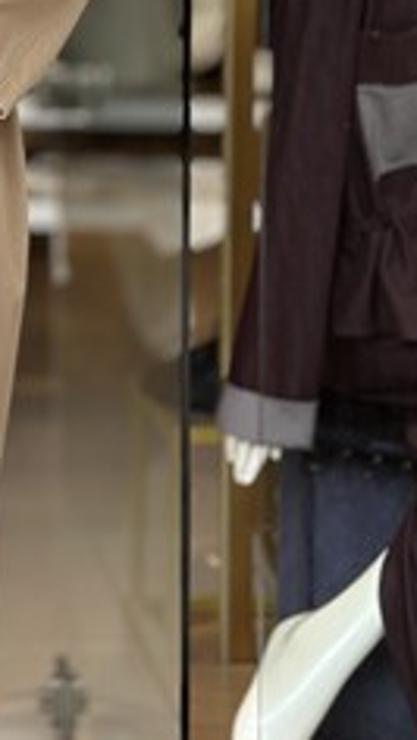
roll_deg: -1.7
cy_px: -6
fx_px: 2257
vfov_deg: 18.1
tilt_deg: -1.7
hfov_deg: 10.3
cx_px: -182
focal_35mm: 115
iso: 80
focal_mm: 6.86
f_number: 1.78
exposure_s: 1/402
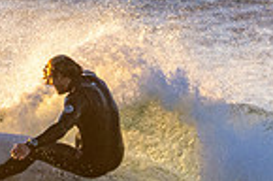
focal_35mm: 3010
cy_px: 223
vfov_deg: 0.5
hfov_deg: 0.7
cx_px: 72
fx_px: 22776
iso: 900
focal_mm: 500
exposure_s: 1/2000
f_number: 5.6
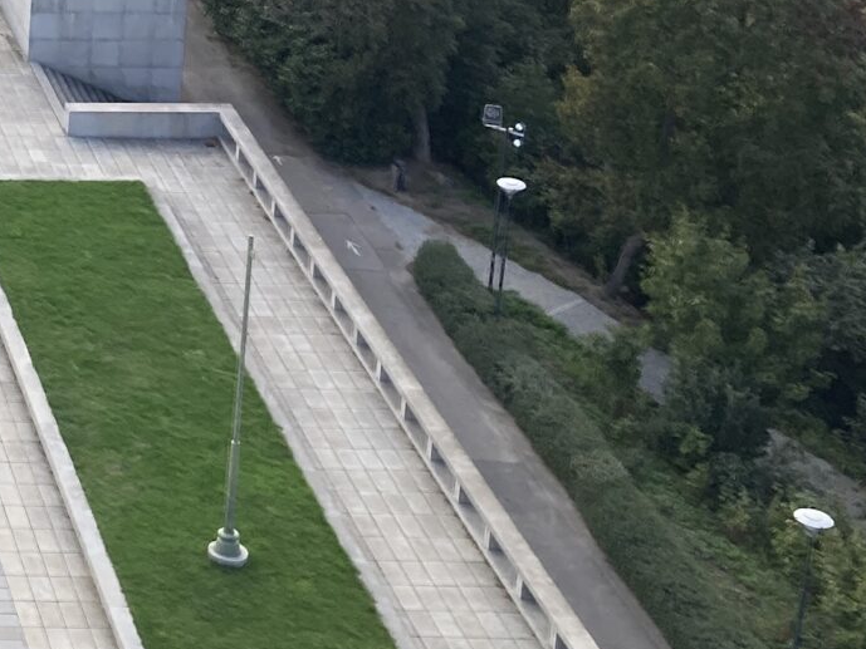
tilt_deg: -14.0
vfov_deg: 13.5
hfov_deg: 16.6
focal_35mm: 104
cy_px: -276
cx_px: -552
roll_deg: +0.2
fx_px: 2602
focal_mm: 3.99
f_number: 1.8
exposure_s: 1/571
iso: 20
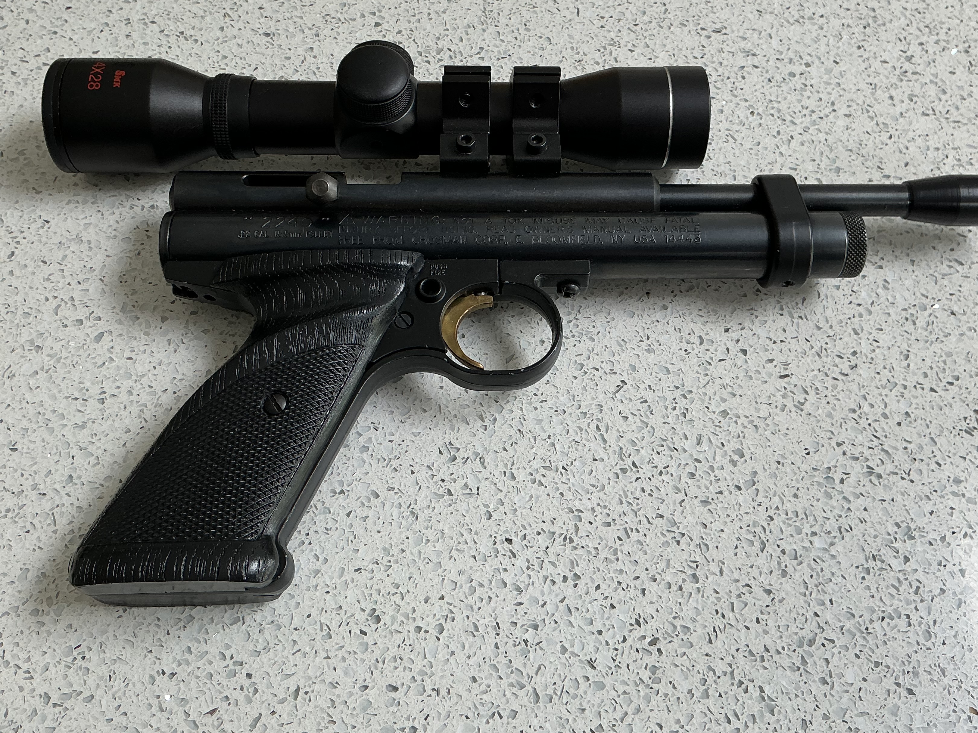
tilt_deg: -57.9
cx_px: 506
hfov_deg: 51.3
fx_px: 1017
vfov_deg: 39.4
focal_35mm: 36
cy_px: 283
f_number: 1.8
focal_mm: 3
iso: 25
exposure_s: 1/100
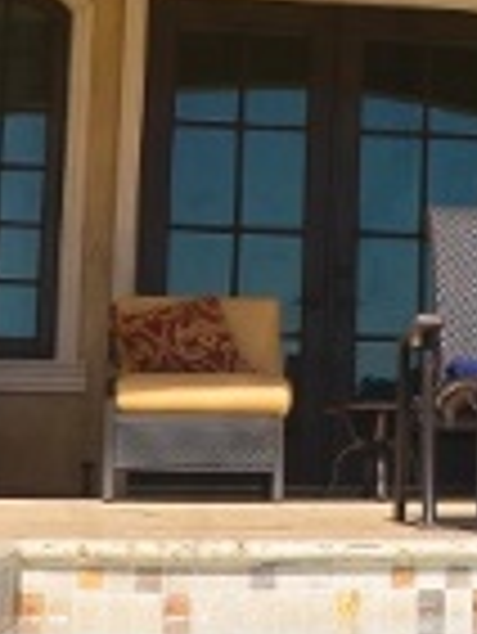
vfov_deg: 17.5
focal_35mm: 104
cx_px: 1246
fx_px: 1908
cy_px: -241
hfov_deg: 11.2
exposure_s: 1/160
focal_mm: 14
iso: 100
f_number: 11
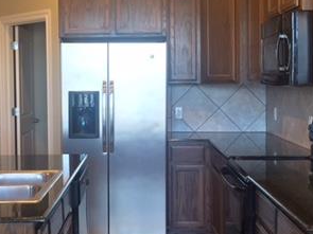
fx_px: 569
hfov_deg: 30.7
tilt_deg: -2.5
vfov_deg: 23.3
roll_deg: +0.4
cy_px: 106
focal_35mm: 63
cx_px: 137
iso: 200
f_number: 2.2
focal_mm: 4.15
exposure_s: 1/30
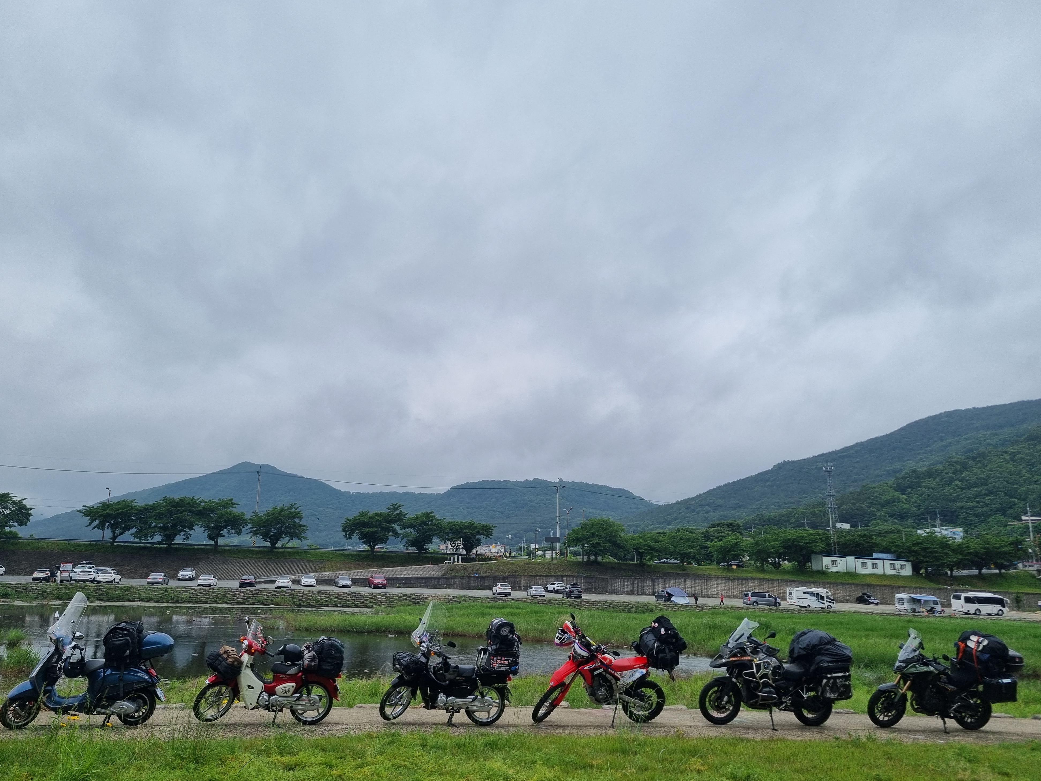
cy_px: 395
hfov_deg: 65.3
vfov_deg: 51.4
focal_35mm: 27
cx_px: 502
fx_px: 812
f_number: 1.8
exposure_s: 1/2744
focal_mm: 5.4
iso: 50
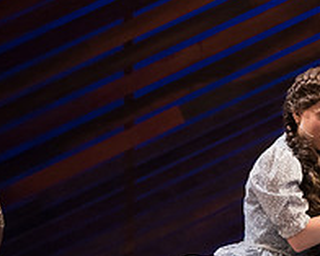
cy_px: 205
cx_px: 454
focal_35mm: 347
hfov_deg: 5.5
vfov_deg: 4.5
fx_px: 3288
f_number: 4
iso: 3200
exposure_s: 1/400
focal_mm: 125
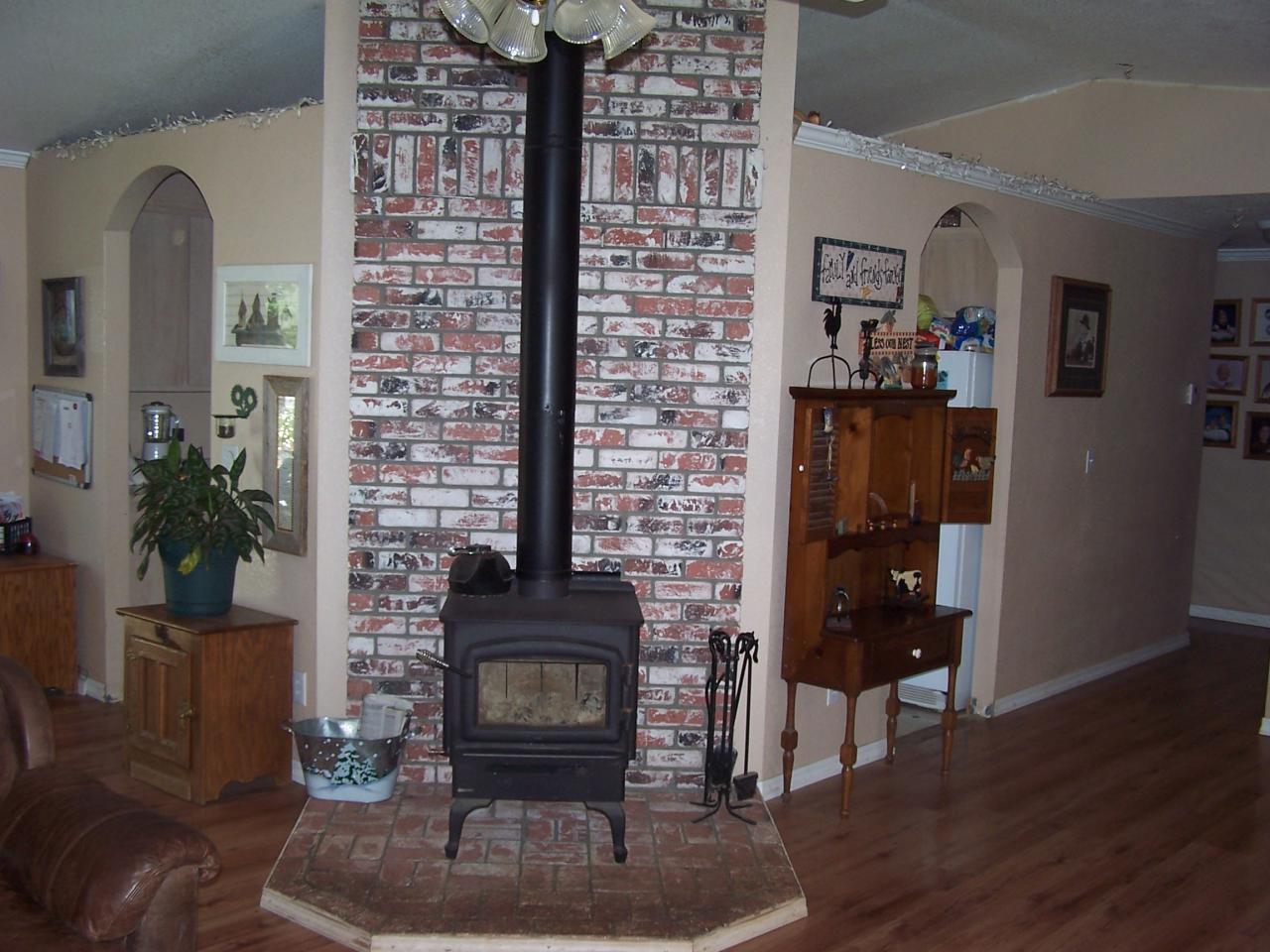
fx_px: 1394
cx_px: 635
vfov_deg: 37.7
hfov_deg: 49.0
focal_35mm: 38
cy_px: 476
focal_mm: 6.3
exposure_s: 1/60
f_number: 2.8
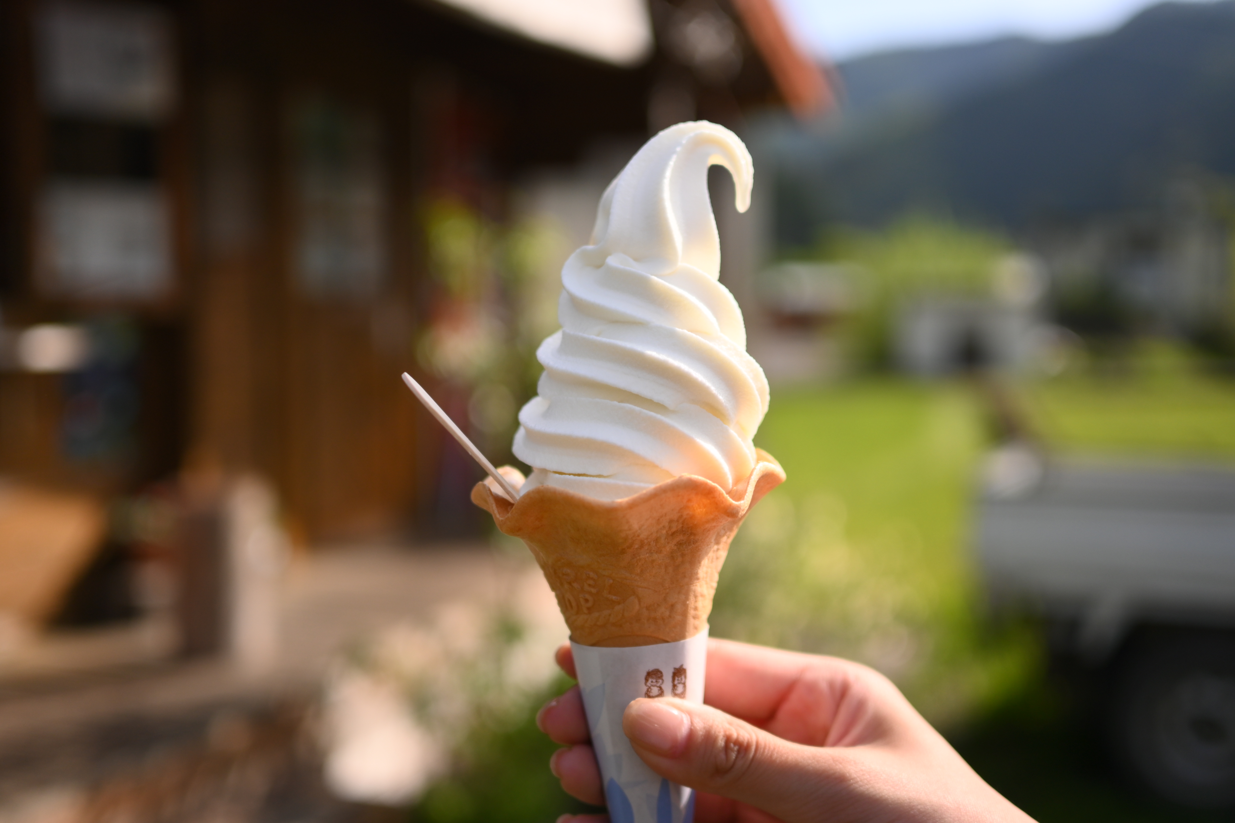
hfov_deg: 53.1
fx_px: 1235
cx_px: 618
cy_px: 412
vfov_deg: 36.9
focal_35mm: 36
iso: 100
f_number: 1.7
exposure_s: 1/4000
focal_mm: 24
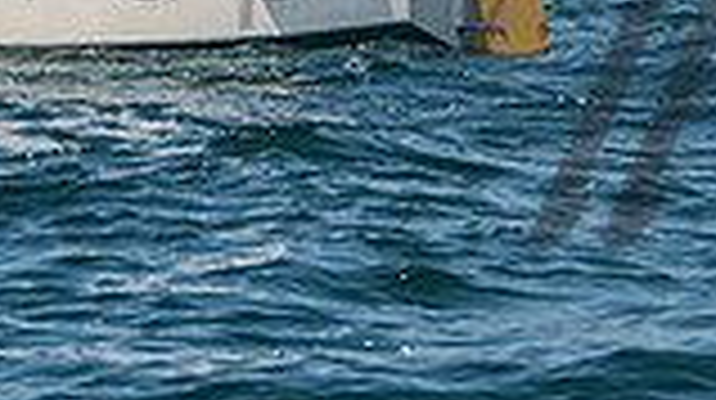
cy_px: -375
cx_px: 313
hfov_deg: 3.3
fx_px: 12288
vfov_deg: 1.9
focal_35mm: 648
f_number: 7.6
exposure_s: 1/1600
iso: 250
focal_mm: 165
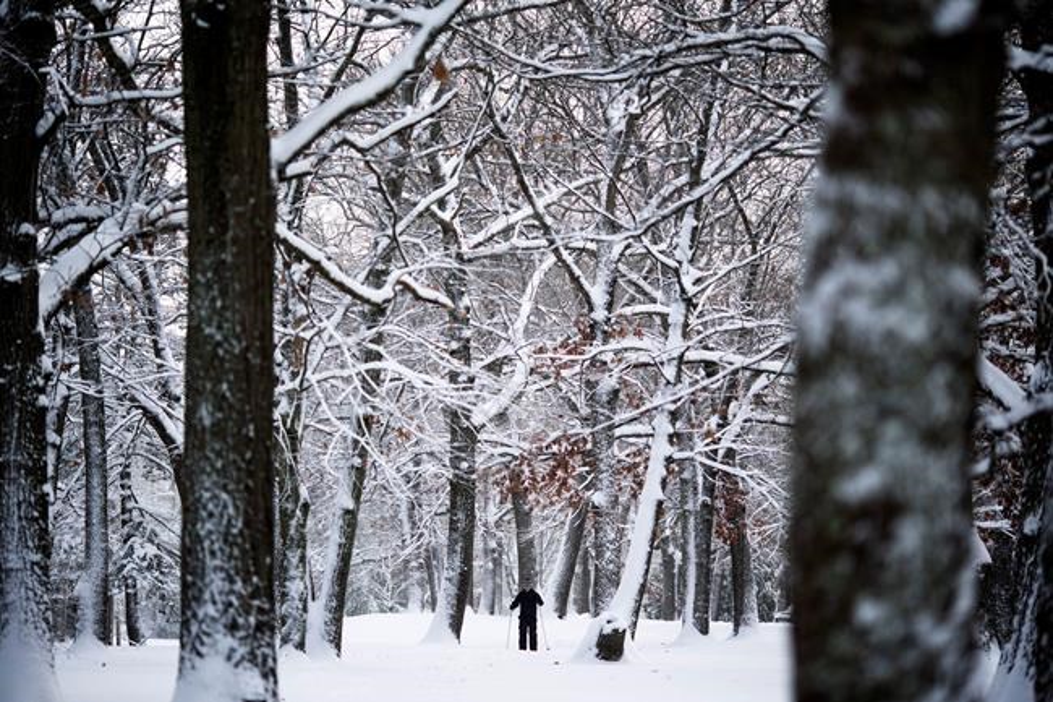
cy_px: 351
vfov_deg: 10.2
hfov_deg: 15.2
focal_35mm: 135
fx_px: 3948
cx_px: 526
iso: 50
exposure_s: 1/1600
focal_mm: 135
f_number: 2
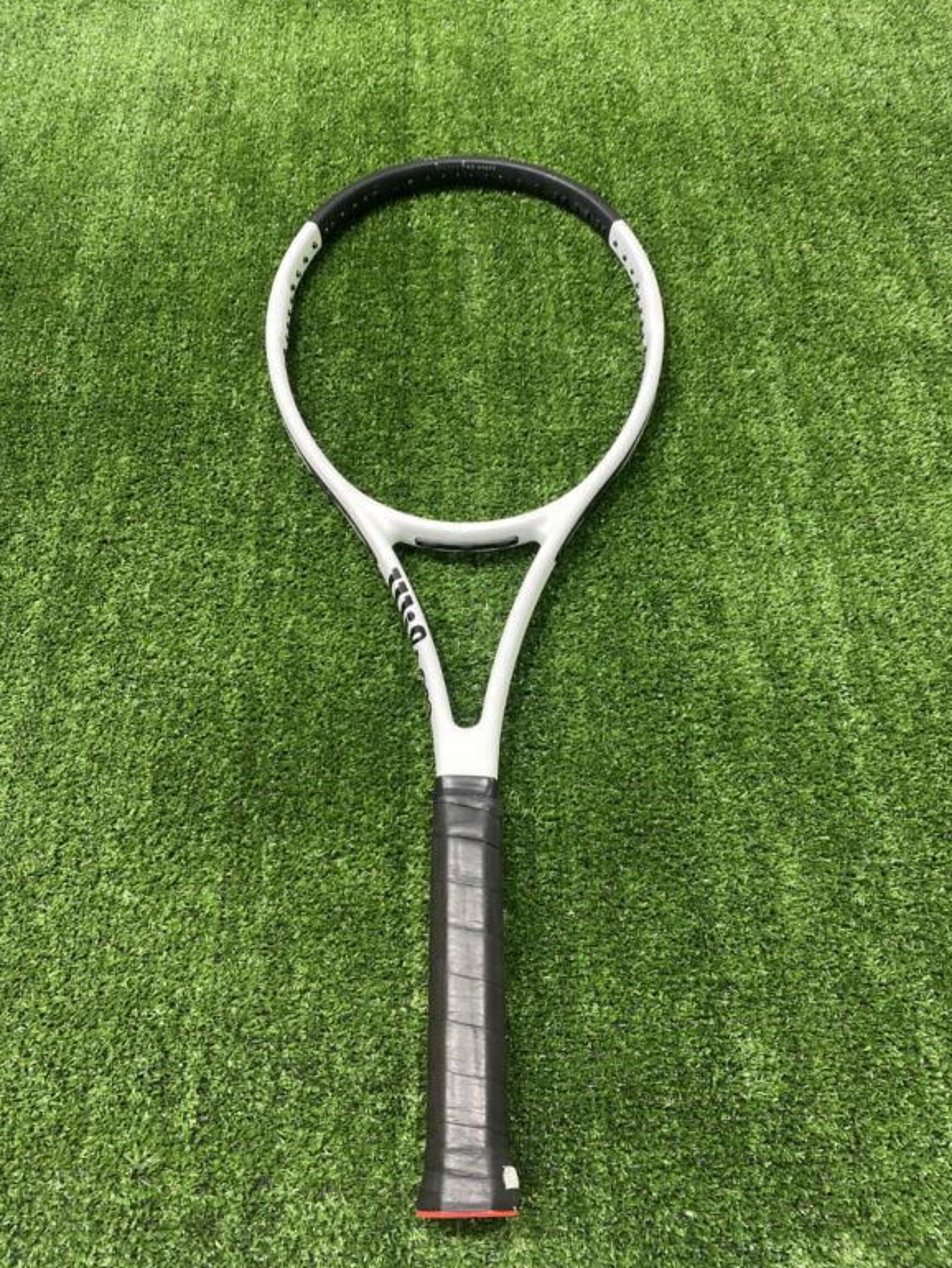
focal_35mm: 27
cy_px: 613
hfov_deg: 51.4
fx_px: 990
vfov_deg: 65.3
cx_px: 483
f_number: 1.8
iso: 200
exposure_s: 1/50
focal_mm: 4.2
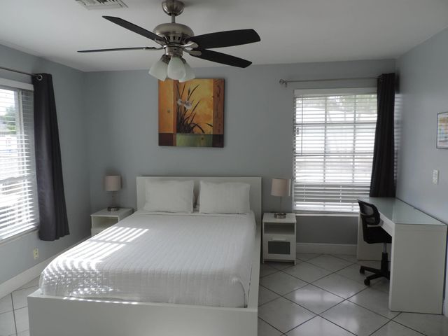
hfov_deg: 71.6
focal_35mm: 24
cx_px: 224
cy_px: 168
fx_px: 311
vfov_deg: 56.8
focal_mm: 4.3
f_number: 3
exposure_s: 1/125
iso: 80
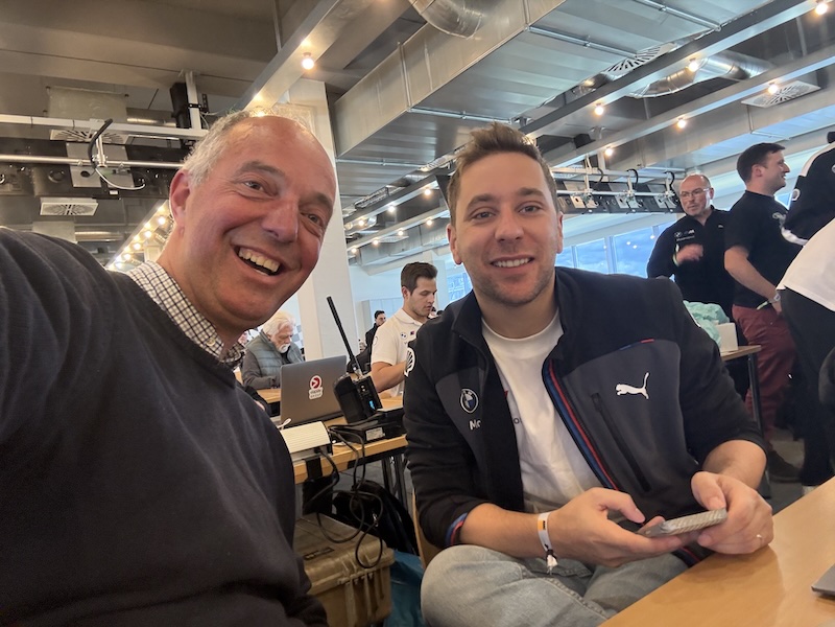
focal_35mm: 23
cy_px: 314
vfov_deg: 58.9
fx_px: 555
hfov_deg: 73.9
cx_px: 418
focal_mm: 2.69
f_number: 1.9
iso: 200
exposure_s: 1/50
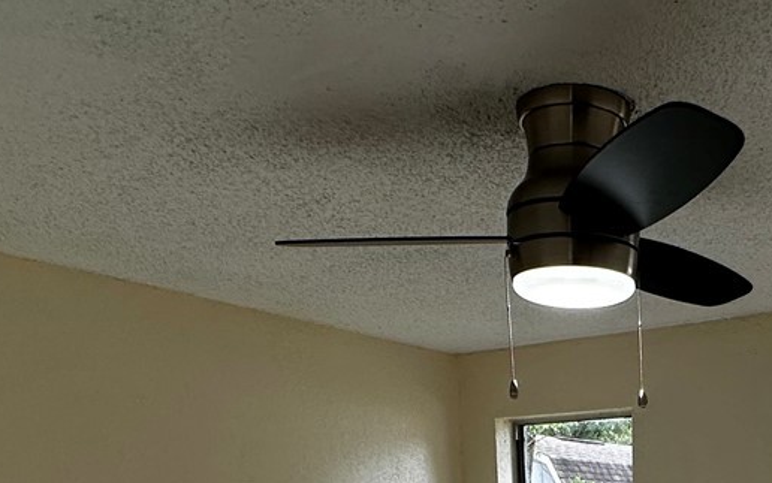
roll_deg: +1.8
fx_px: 968
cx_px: 625
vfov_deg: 20.8
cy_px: 836
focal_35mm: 46
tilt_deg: -17.6
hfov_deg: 41.5
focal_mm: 2.22
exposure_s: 1/182
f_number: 2.2
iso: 40
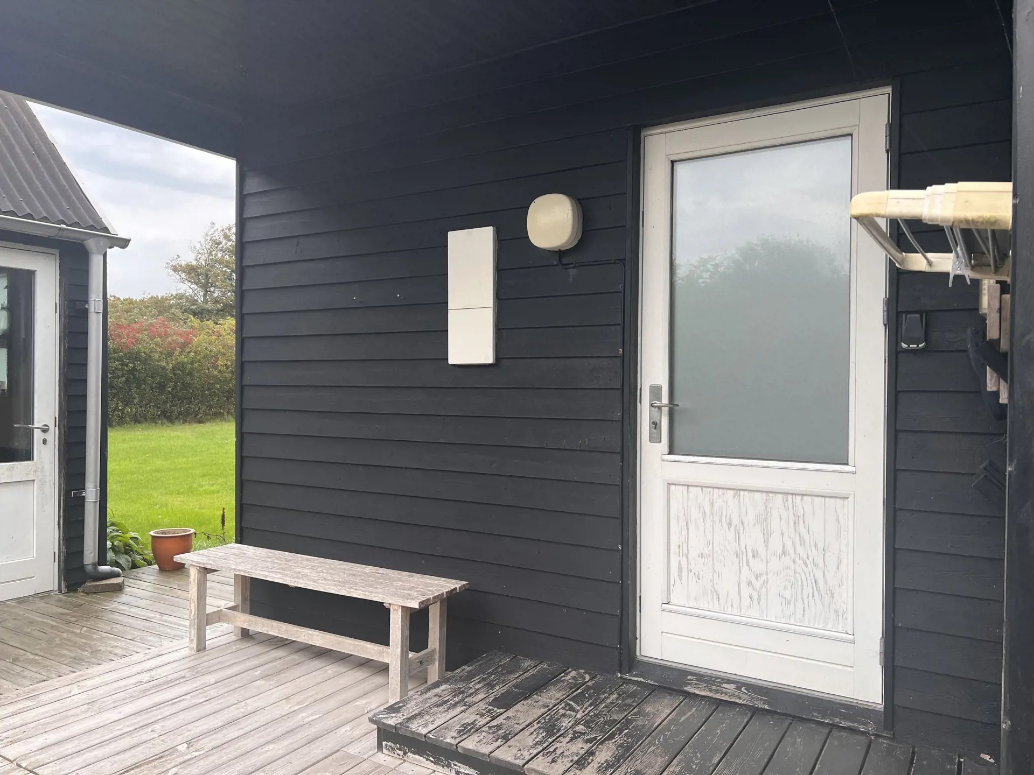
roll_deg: -0.9
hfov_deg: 67.3
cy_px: 388
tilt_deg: -0.8
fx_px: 777
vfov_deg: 53.1
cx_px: 517
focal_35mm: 26
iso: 40
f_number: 1.5
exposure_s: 1/150
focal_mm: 5.7
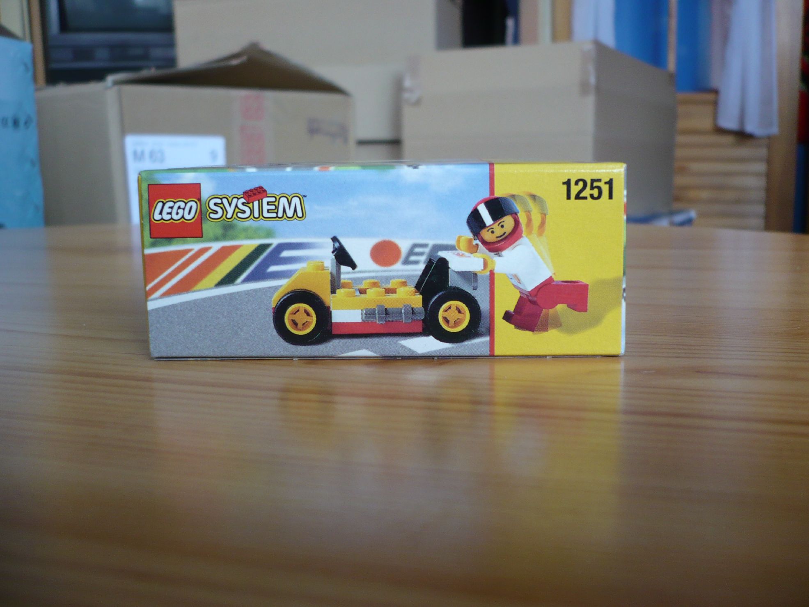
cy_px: 304
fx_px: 818
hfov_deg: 52.6
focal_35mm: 35
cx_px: 404
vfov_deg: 40.7
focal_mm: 5.8
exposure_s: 1/30
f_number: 2.8
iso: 100
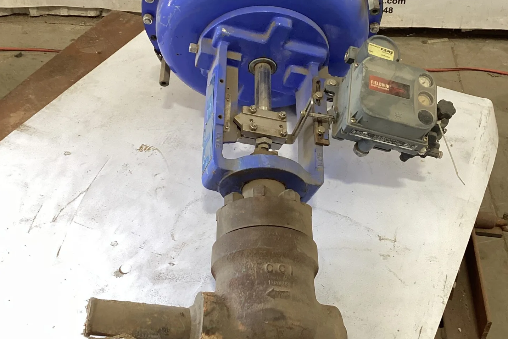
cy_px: 112
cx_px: 265
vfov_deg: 29.6
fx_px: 635
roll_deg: +2.2
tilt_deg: -39.4
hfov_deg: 43.6
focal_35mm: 45
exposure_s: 1/50
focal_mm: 3.3
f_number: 2.4
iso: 160
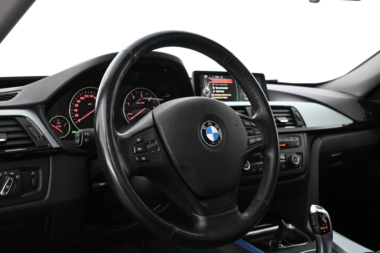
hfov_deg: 48.7
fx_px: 420
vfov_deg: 33.6
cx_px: 190
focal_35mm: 40
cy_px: 126
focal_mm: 26.5
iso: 5600
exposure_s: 1/60
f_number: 4.5
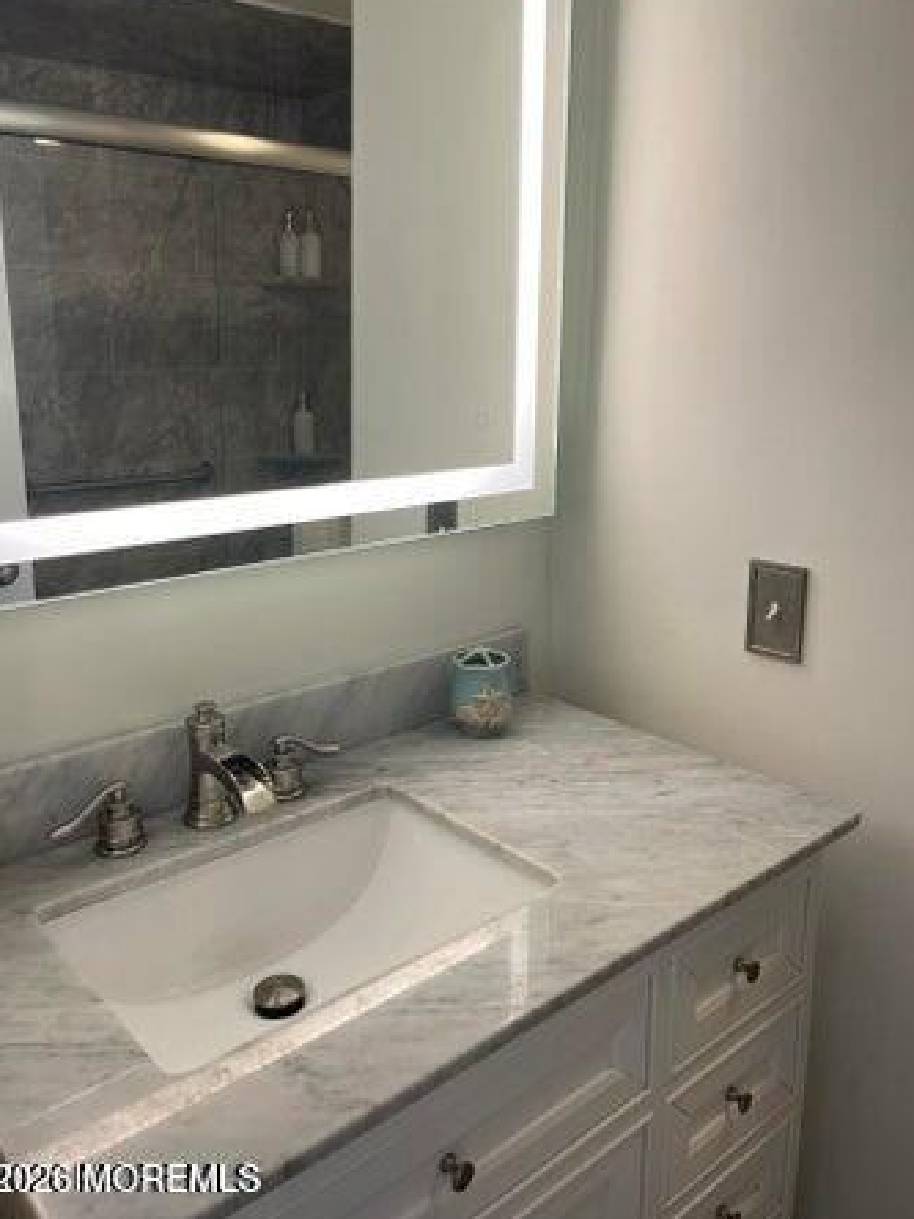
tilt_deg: -12.6
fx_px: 951
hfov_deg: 51.3
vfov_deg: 65.3
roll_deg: -0.5
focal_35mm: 27
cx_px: 445
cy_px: 579
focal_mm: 5.1
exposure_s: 1/120
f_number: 1.6
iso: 80
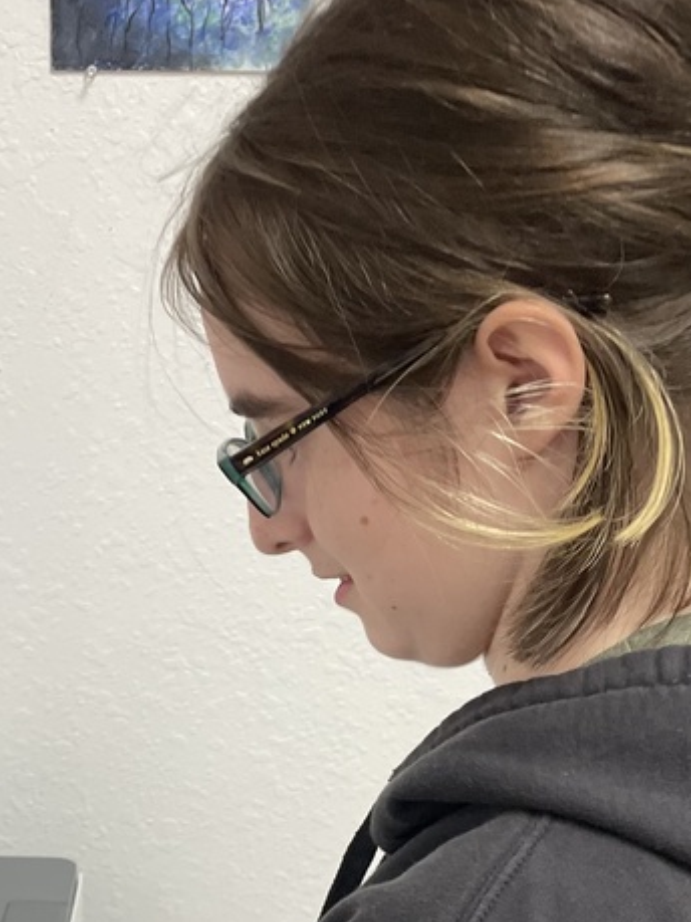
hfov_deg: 24.6
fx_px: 1544
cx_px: 94
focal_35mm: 58
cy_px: 948
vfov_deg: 30.6
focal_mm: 4.2
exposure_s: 1/121
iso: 125
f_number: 1.6
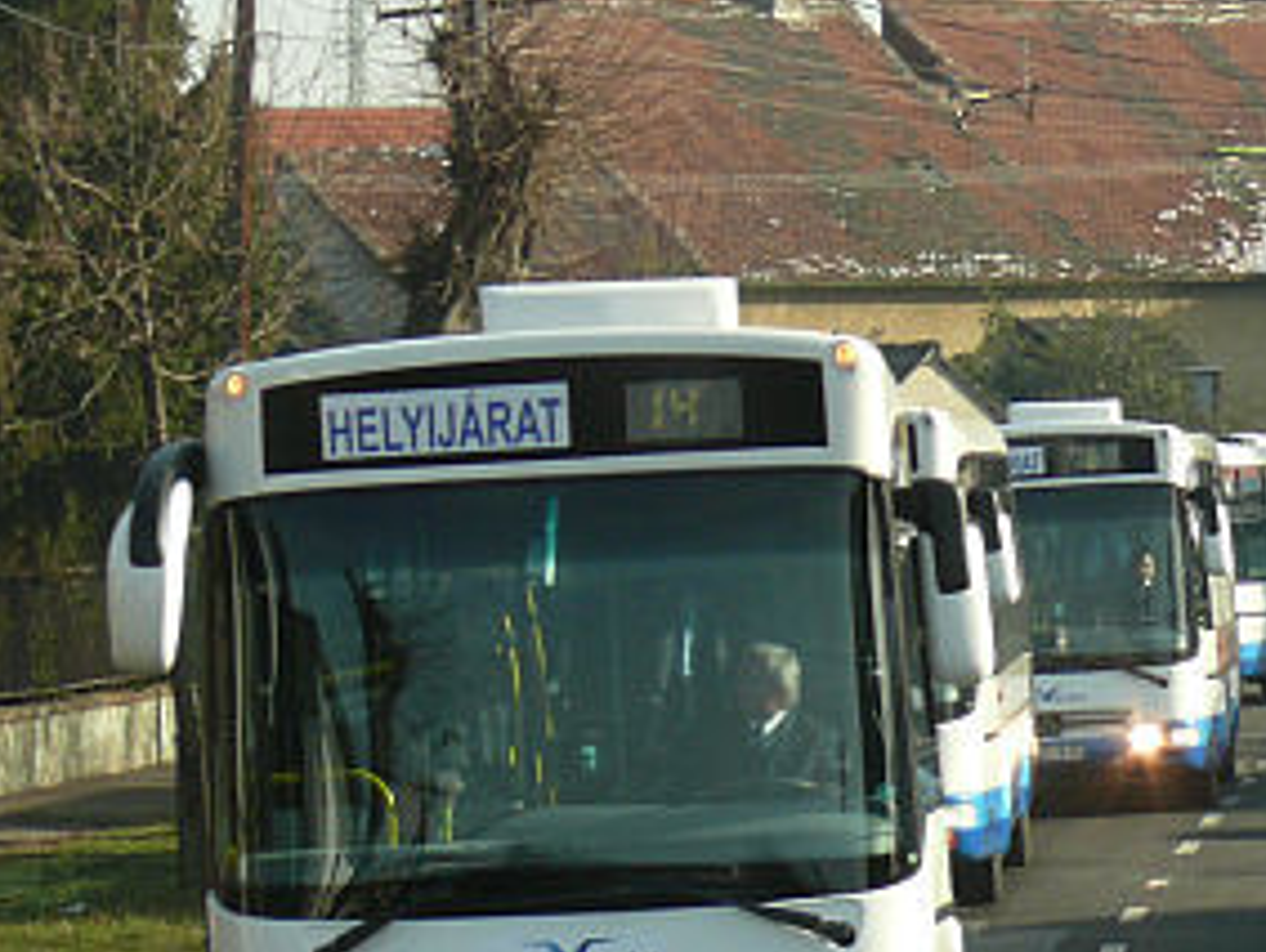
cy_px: 608
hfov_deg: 6.7
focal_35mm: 297
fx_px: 10876
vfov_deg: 5.0
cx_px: 957
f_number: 5
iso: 100
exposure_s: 1/250
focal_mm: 22.2
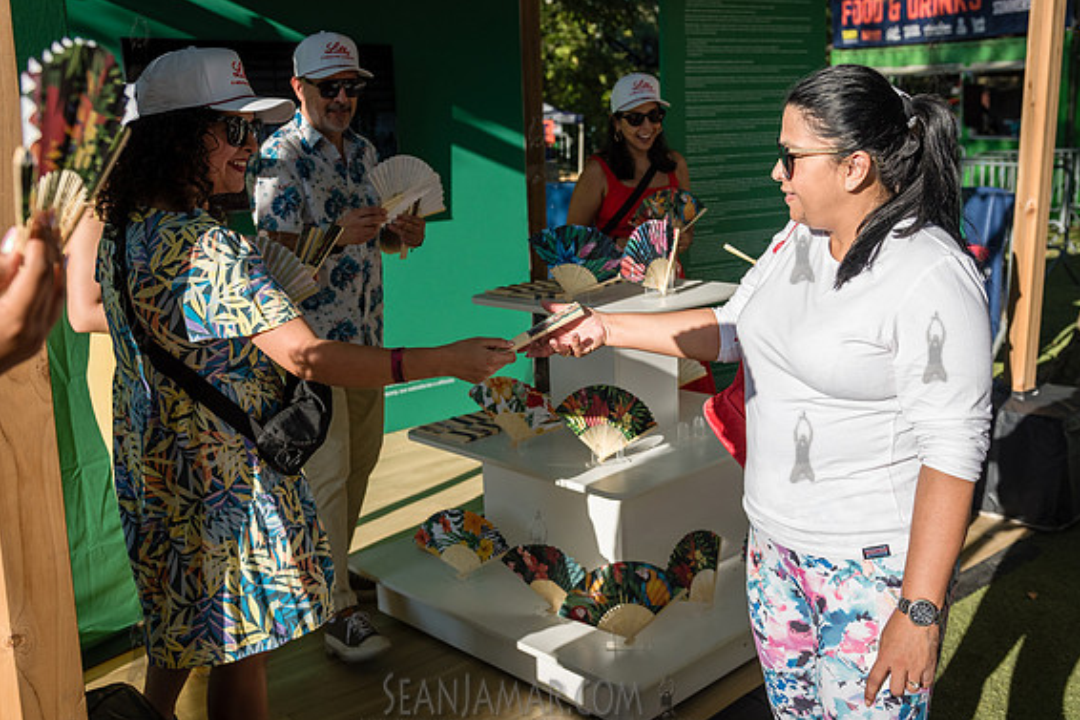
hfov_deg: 51.8
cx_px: 600
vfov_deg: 35.9
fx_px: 1110
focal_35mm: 37
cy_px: 361
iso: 500
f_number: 3.5
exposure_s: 1/4000
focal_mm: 32
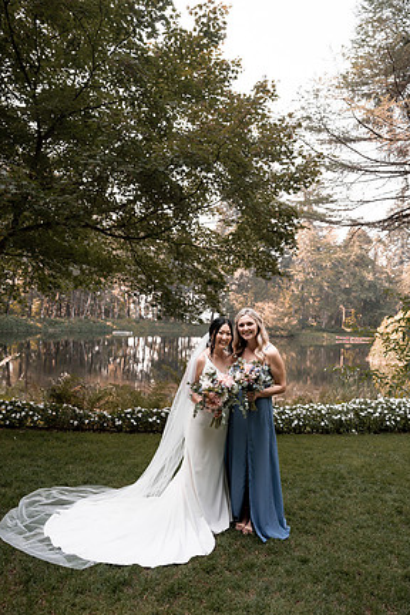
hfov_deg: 51.3
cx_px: 208
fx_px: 427
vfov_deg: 71.5
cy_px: 306
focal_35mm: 25
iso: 250
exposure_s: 1/640
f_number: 2.8
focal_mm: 24
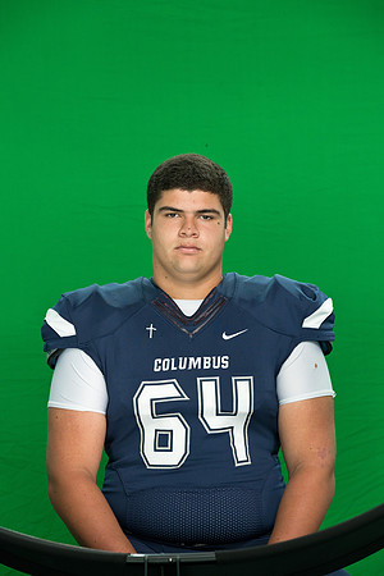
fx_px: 2400
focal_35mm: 150
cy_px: 288
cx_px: 192
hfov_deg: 9.1
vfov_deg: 13.7
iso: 5000
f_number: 8
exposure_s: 1/100
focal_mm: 150
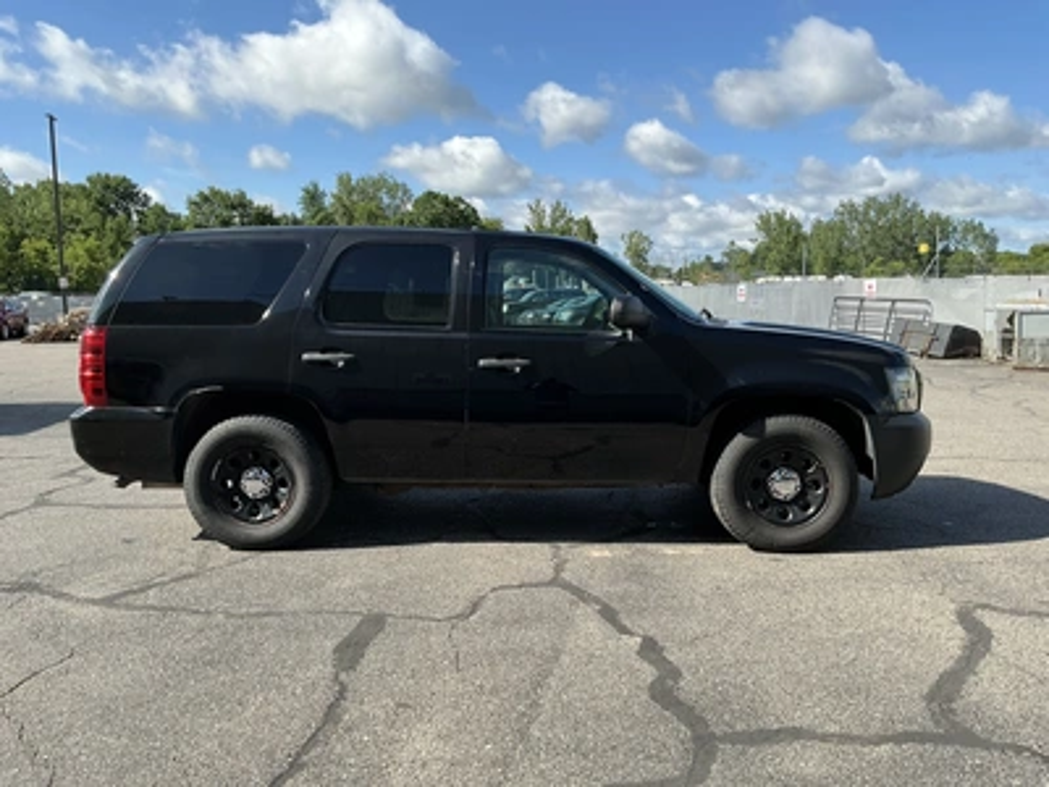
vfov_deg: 49.7
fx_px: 849
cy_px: 394
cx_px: 524
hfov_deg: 63.4
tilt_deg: -3.7
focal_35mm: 28
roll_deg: +0.9
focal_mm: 3
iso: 25
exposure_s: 1/1250
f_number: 1.8
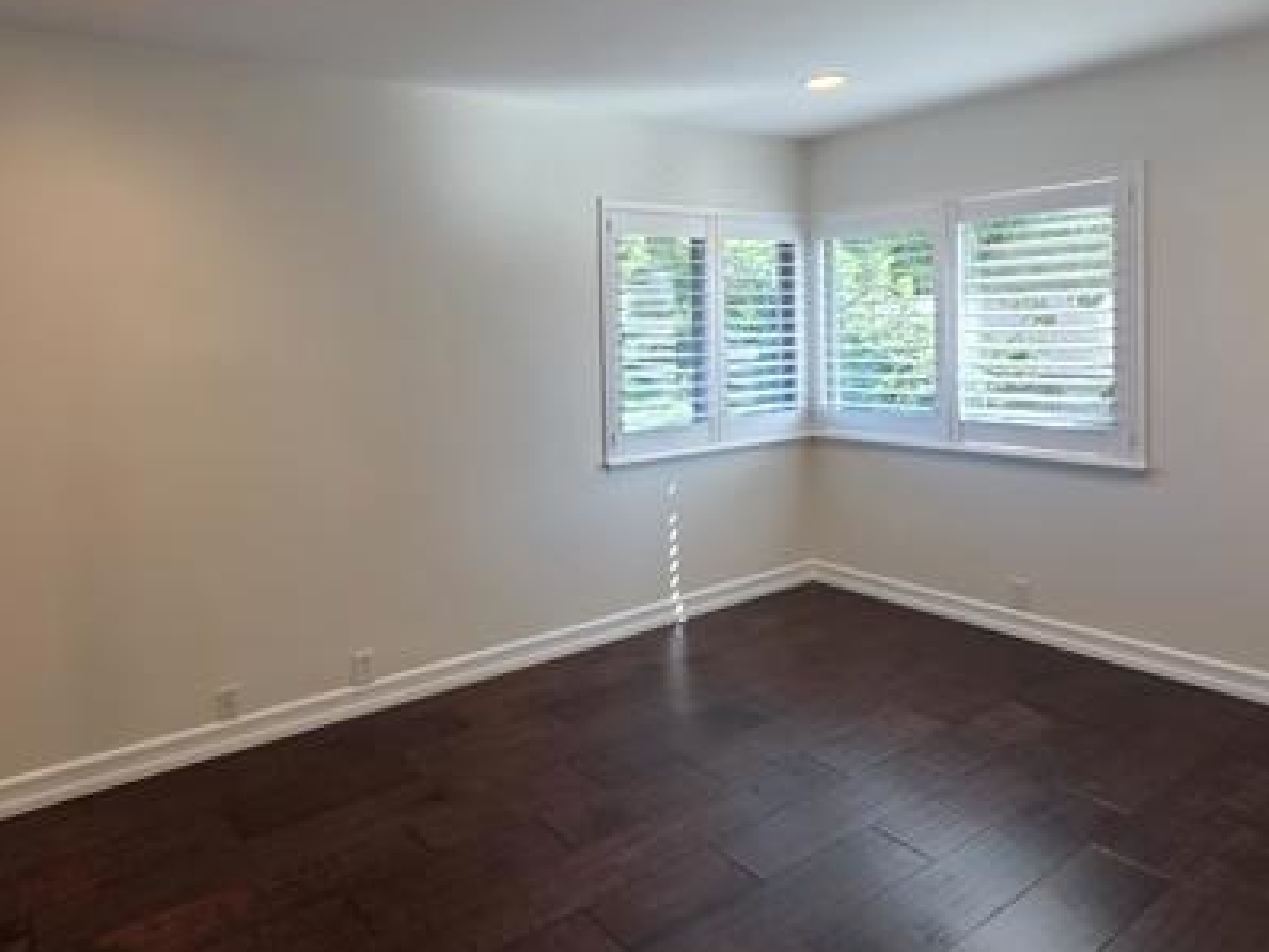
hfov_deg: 77.1
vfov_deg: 62.7
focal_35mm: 21
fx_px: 770
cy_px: 365
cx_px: 452
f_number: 1.9
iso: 80
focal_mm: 2.2
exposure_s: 1/120
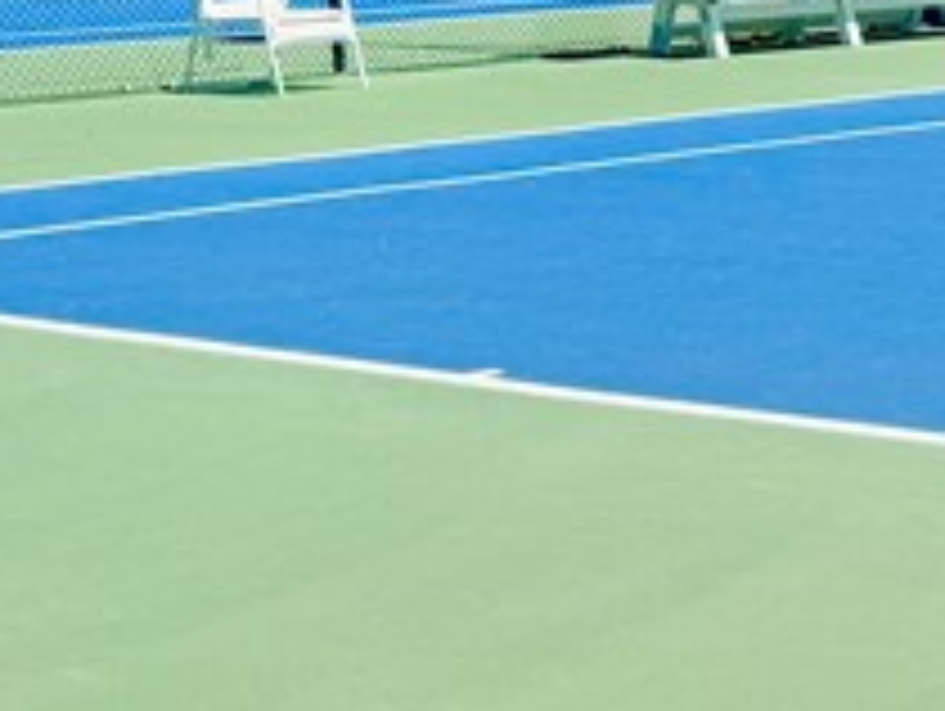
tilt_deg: -10.2
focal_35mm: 117
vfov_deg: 12.7
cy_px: 225
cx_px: 1976
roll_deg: -0.8
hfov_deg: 13.8
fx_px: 3198
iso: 80
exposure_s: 1/6410
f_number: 1.78
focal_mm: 6.76
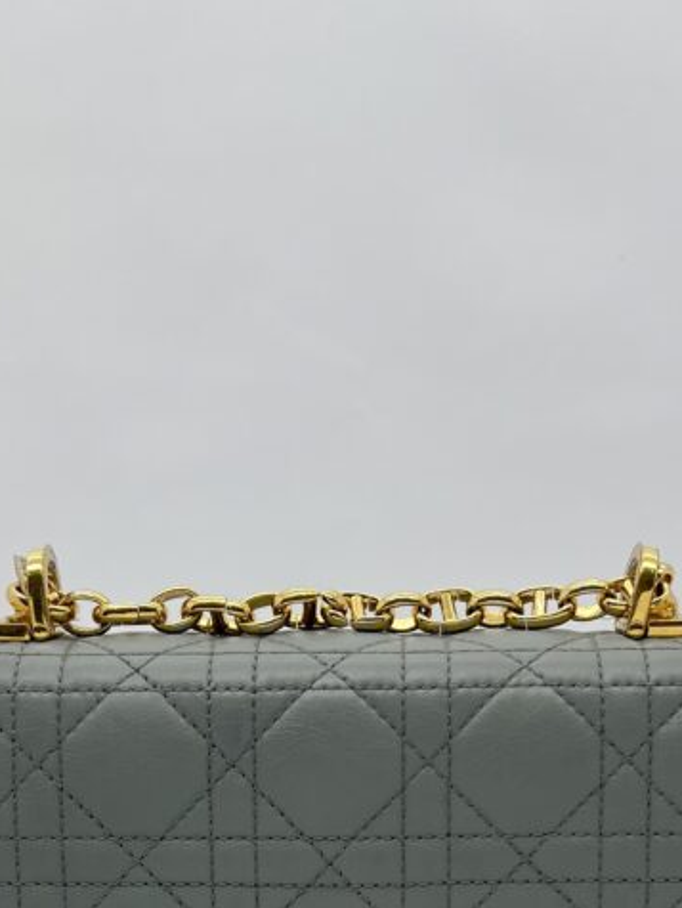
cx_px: 346
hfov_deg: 26.1
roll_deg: +0.9
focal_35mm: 56
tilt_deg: -14.7
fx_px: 1469
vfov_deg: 32.0
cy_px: 881
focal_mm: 5.7
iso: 50
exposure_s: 1/216
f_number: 1.5
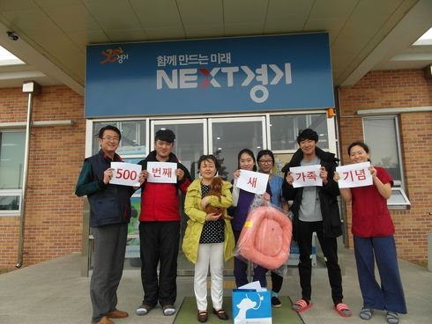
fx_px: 287
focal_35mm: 23
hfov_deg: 73.9
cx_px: 216
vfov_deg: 58.9
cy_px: 162
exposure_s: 1/90
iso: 100
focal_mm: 4.1
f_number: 4
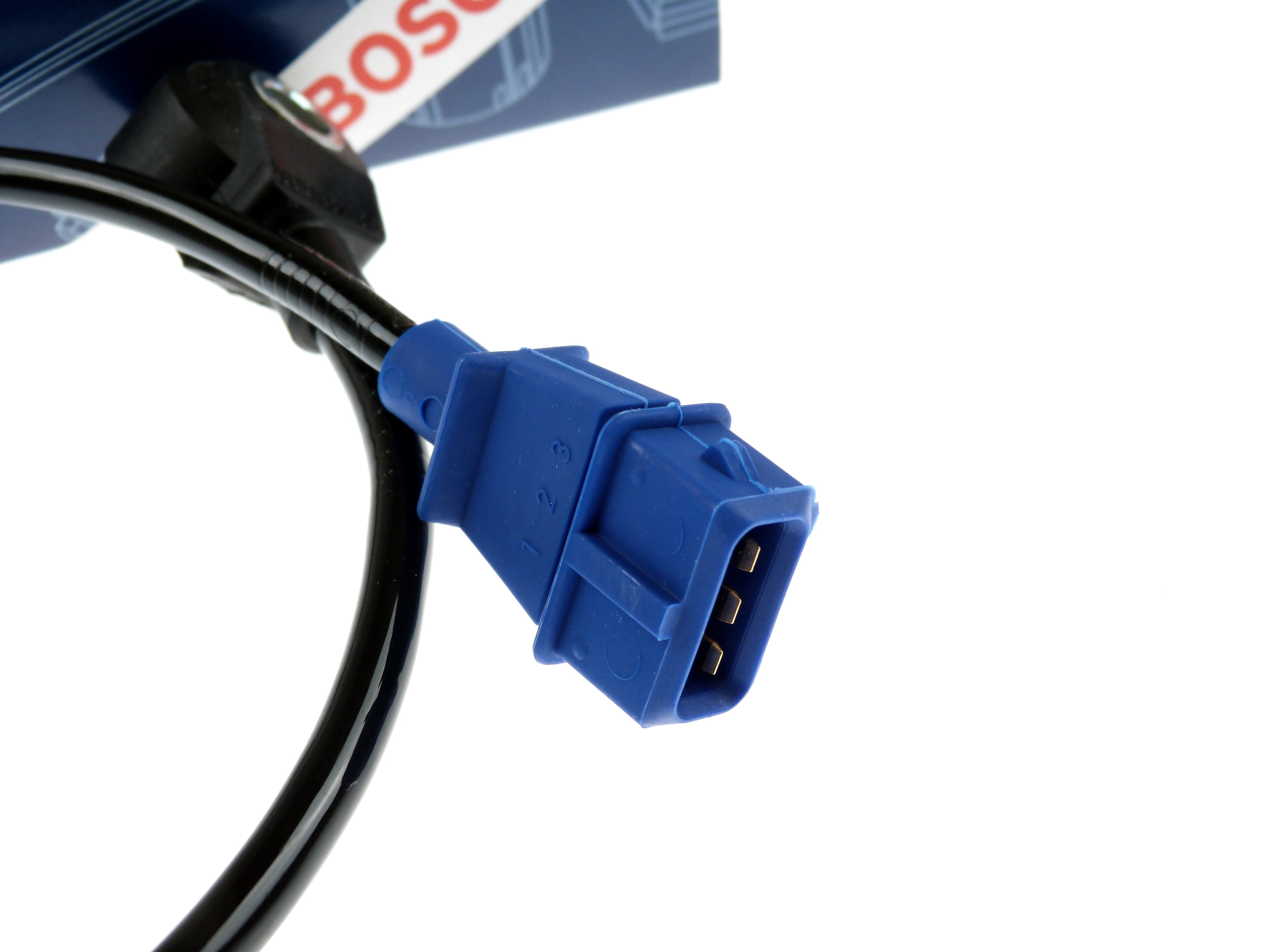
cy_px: 476
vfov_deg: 28.0
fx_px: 1906
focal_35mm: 52
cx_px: 634
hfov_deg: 36.8
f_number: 3.2
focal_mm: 9.2
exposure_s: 1/100
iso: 100
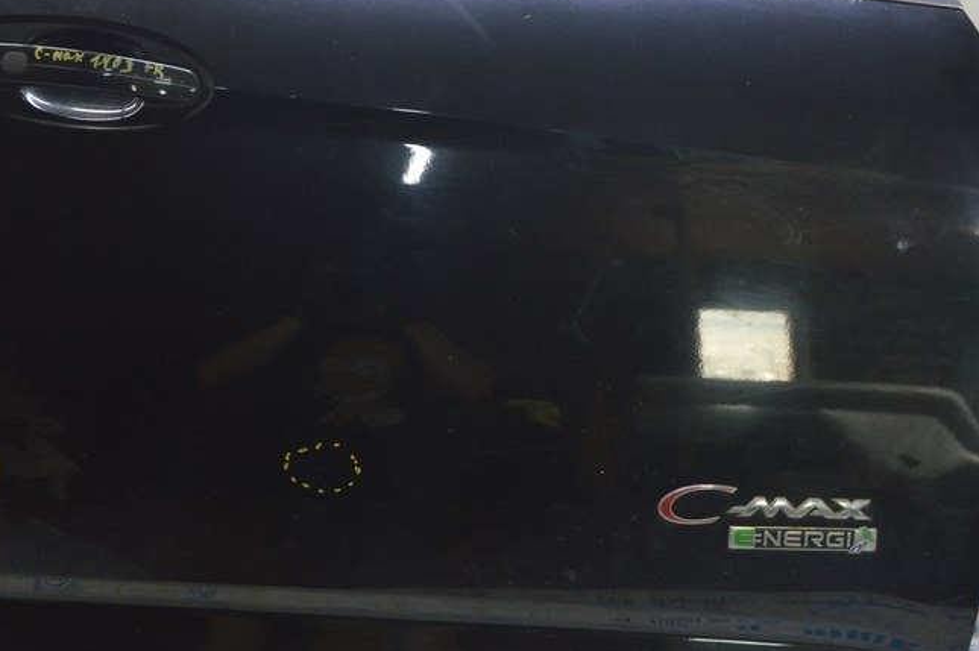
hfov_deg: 36.2
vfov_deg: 24.7
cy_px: 324
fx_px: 1489
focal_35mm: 55
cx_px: 375
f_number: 5.6
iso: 400
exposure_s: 1/20
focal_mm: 23
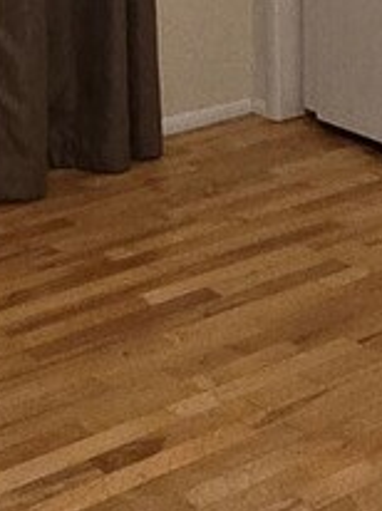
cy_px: -124
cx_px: 352
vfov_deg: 20.0
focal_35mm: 91
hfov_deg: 16.0
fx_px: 1342
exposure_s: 1/60
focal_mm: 2.2
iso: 400
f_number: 2.2
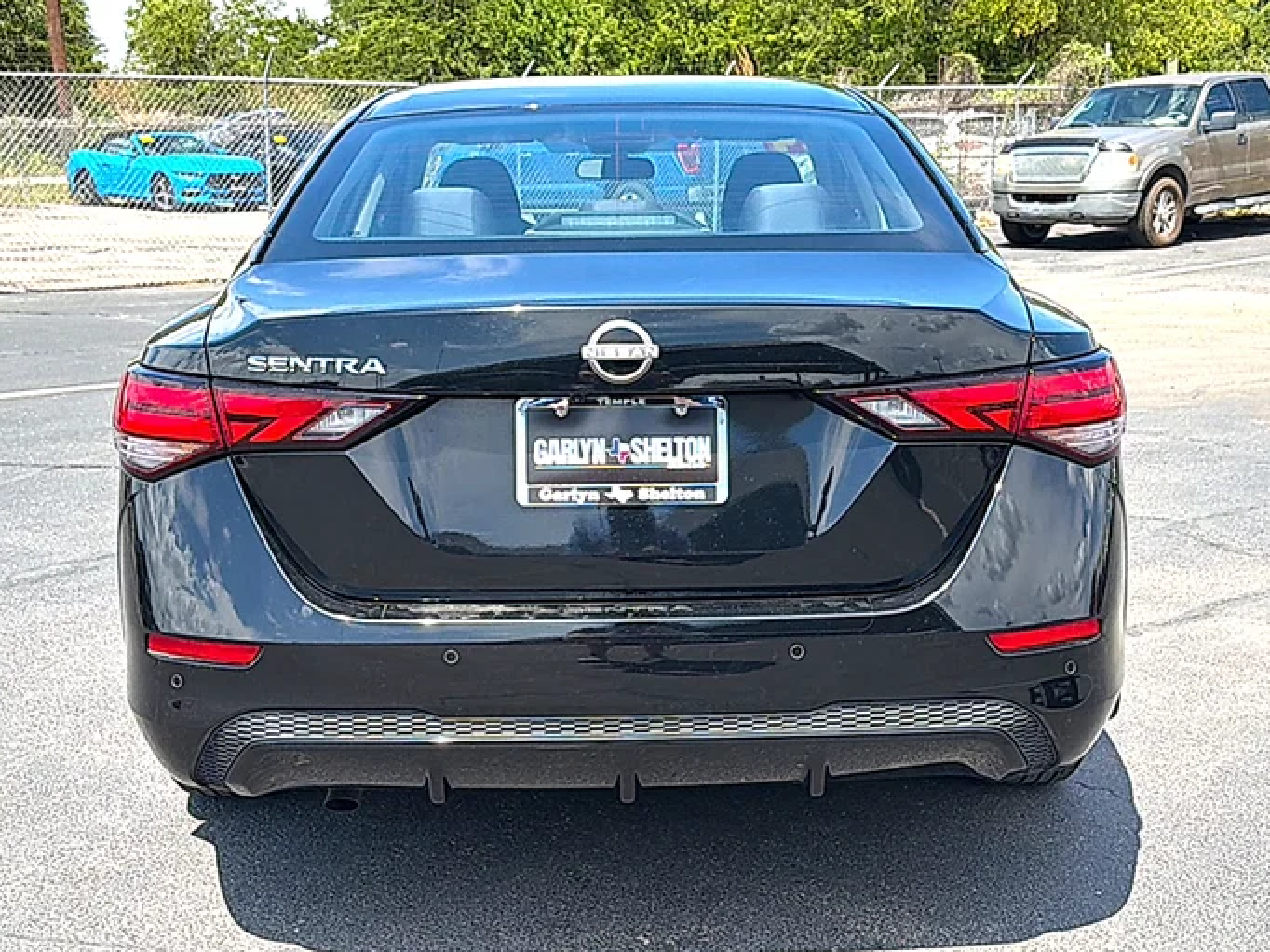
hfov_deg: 49.0
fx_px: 1394
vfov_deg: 37.7
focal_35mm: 38
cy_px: 474
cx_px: 637
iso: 80
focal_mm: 6.76
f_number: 1.78
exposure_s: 1/2370
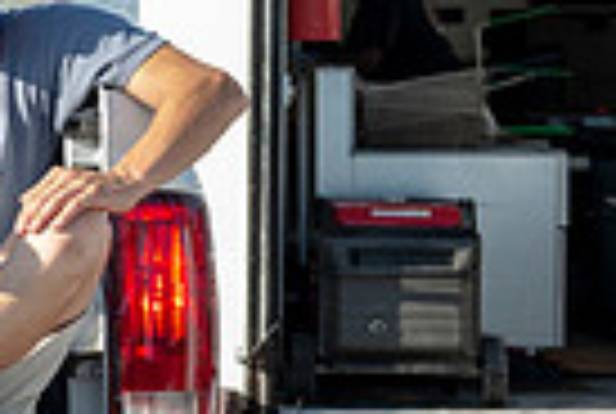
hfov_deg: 8.4
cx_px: -580
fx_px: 3978
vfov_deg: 6.0
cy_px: 135
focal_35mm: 232
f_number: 6.3
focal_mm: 55
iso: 50
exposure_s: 1/125
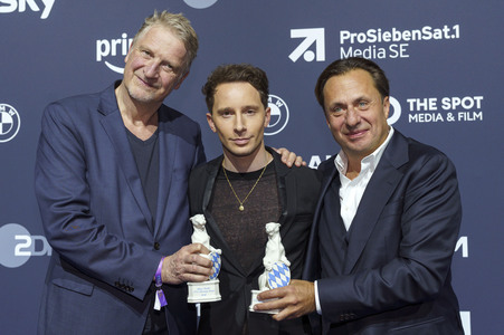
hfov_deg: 51.9
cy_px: 168
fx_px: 518
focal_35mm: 37
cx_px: 252
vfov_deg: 35.9
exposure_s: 1/250
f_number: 5
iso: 1250
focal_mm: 37
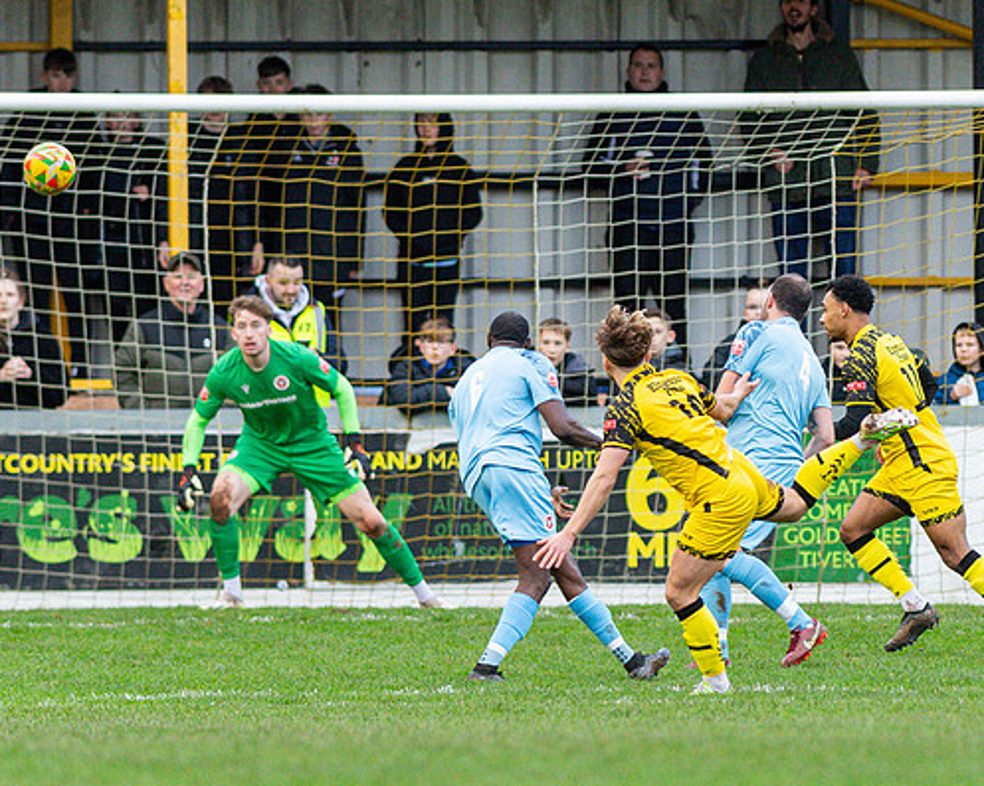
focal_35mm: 771
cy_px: 447
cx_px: 541
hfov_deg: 2.5
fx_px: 22440
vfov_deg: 2.0
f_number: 2.8
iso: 2000
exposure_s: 1/1600
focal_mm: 300
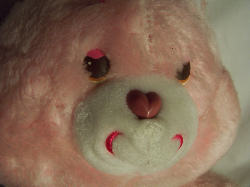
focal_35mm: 37
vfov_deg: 38.7
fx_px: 267
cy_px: 94
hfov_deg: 50.1
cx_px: 125
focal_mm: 5.6
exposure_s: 1/350
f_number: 2.8
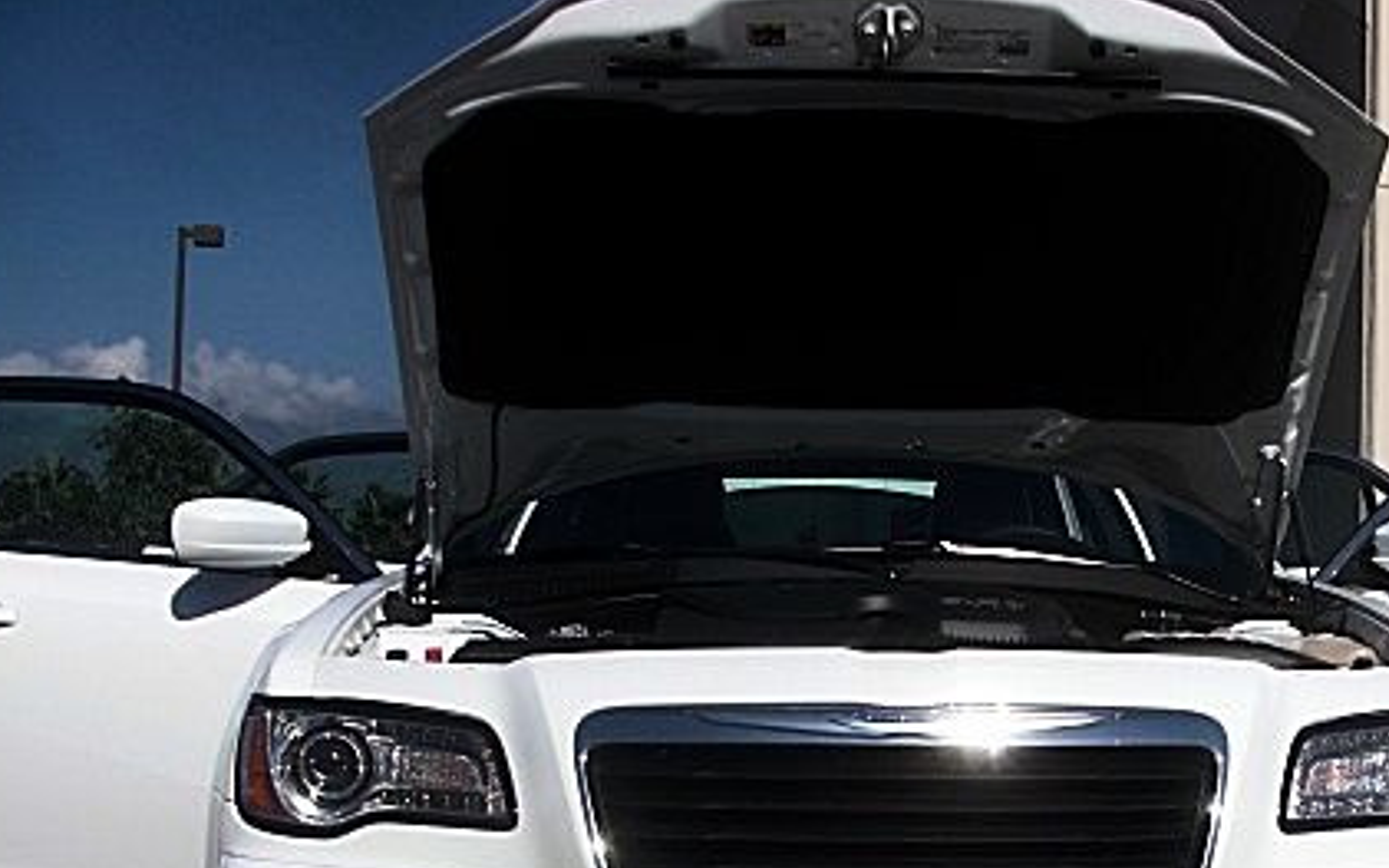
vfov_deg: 21.9
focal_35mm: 58
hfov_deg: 35.0
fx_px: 2195
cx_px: 851
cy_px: 752
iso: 50
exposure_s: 1/250
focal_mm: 6.3
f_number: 7.9
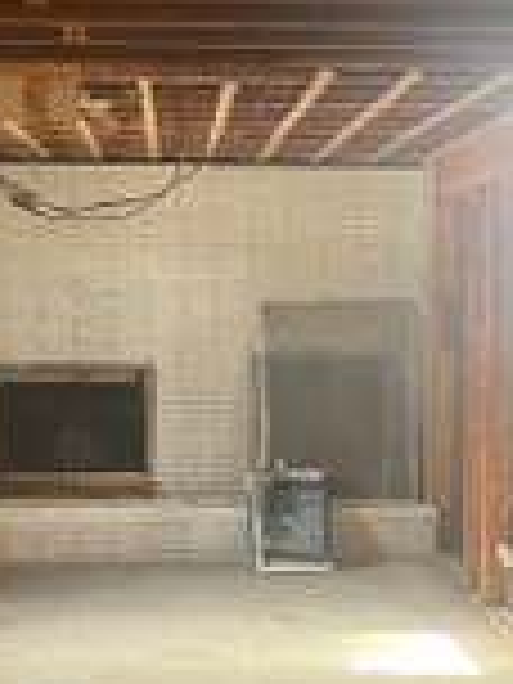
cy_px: 531
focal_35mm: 82
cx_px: 252
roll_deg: -0.5
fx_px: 1620
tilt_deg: -9.1
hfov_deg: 18.0
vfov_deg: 23.5
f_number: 1.6
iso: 400
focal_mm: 5.1
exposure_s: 1/40
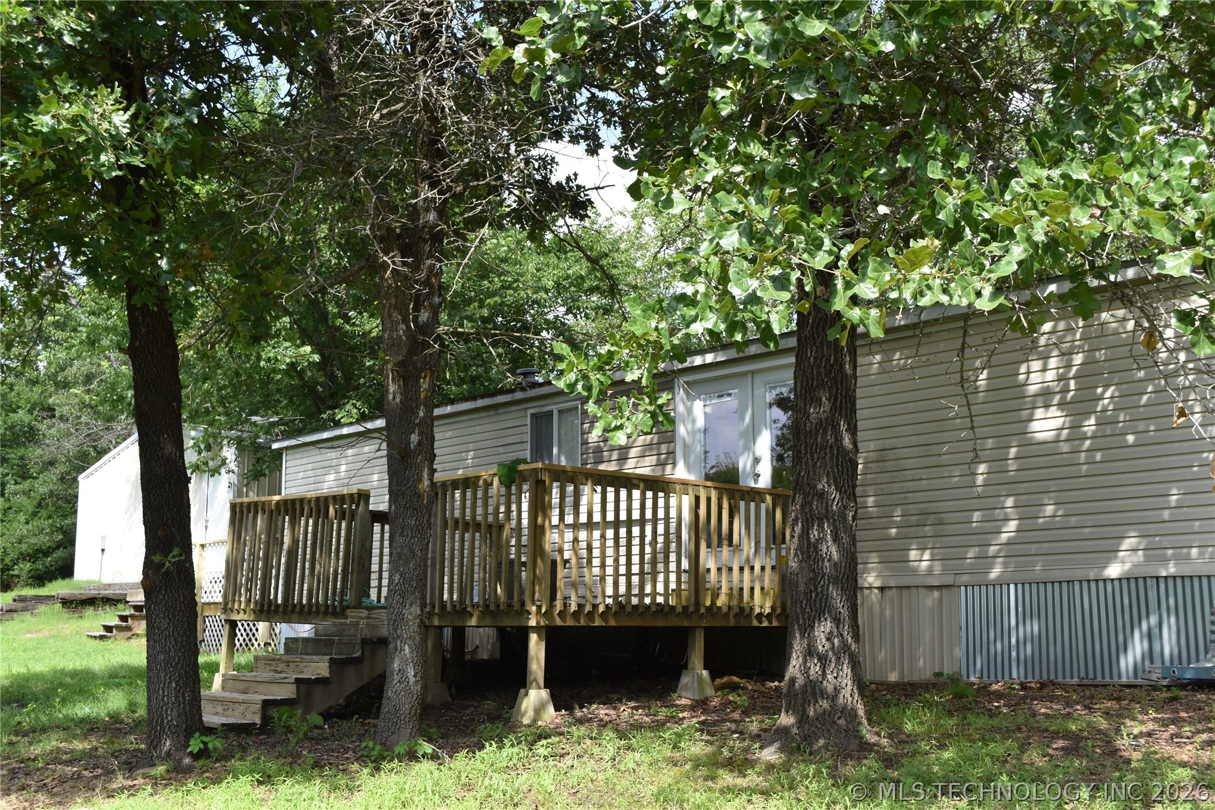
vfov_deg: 34.2
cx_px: 608
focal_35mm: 39
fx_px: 1316
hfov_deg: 49.6
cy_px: 405
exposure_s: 1/250
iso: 200
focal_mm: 26
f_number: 8
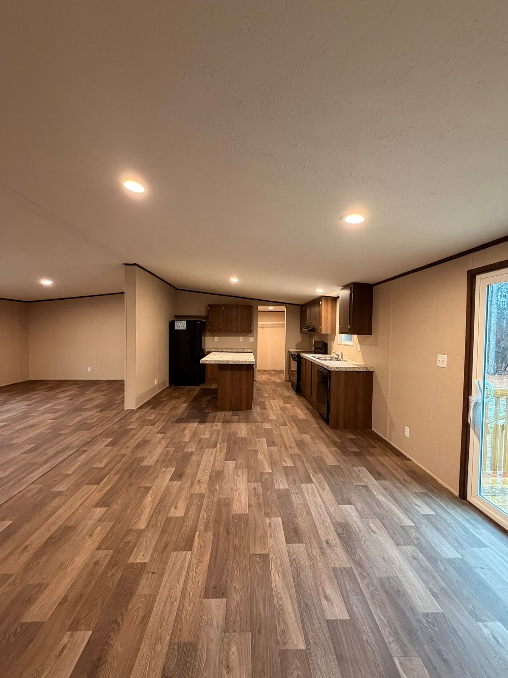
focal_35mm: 14
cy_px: 339
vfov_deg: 102.1
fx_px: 274
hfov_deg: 85.7
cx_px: 254
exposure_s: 1/60
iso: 500
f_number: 2.2
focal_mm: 2.22
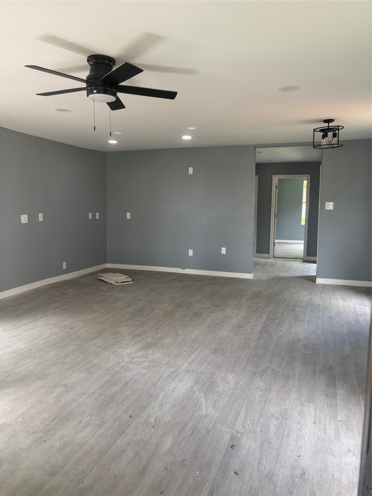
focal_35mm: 26
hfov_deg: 53.1
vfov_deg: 67.3
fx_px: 373
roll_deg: +0.5
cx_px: 186
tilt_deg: -5.7
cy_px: 248
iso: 64
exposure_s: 1/120
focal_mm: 5.96
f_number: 1.6
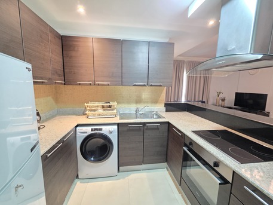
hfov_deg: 106.2
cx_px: 136
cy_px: 102
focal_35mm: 13
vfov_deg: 89.9
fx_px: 103
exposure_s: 1/50
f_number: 1.9
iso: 1000
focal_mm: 2.2
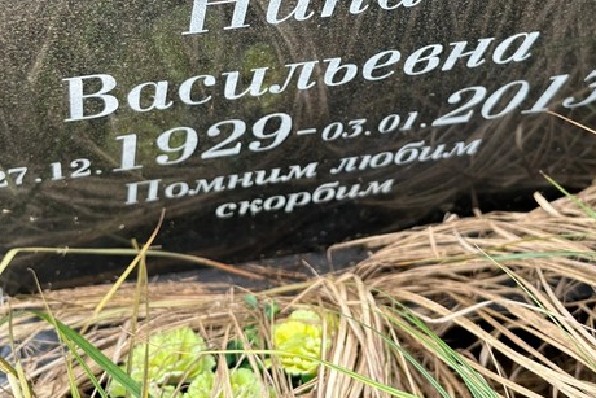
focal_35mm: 47
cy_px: 18
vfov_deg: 27.3
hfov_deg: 41.9
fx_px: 778
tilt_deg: -55.1
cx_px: 317
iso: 64
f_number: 1.6
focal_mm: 5.96
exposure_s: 1/121
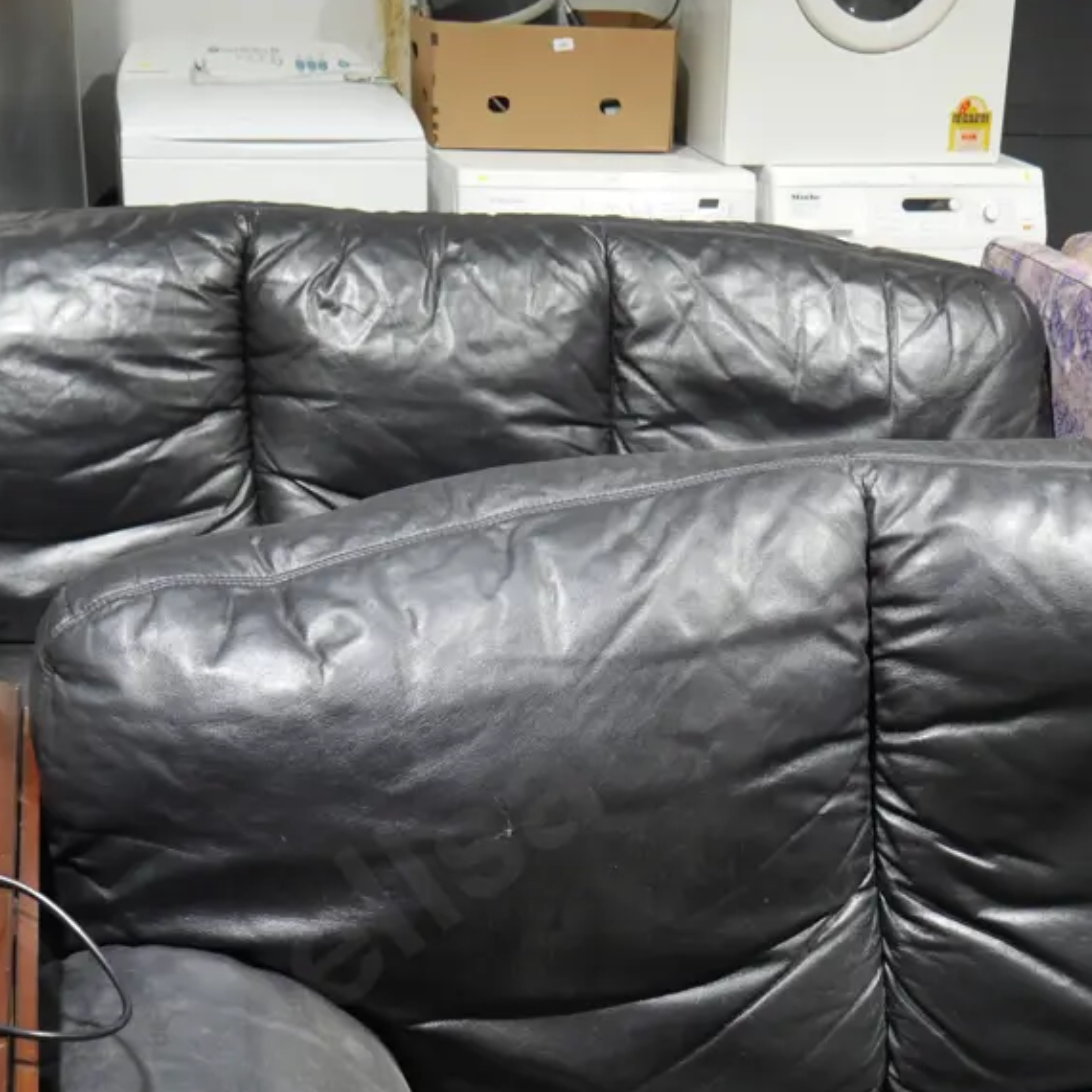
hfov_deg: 31.6
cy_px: 729
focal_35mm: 54
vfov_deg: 31.4
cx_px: 640
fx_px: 1927
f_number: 4
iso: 640
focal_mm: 17
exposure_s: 1/60
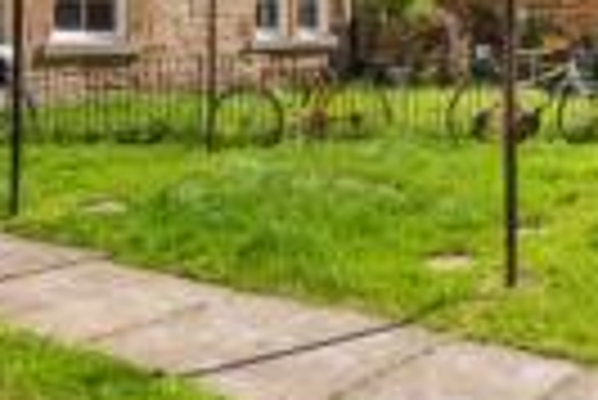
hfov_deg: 37.1
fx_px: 831
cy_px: 29
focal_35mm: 50
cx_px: 535
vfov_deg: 26.1
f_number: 8
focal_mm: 14
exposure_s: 1/250
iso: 640
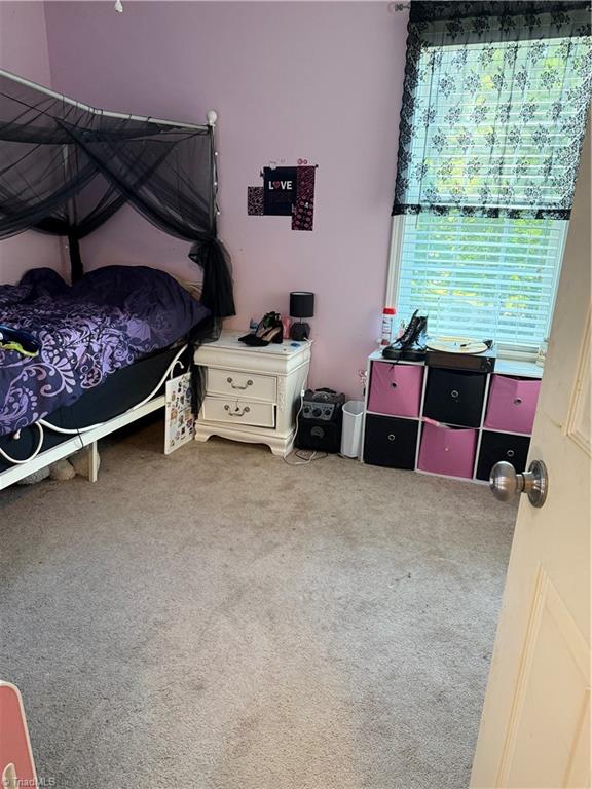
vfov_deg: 71.6
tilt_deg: -17.7
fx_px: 547
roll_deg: -2.7
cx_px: 296
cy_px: 394
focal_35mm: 24
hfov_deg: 56.8
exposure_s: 1/60
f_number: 1.78
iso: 320
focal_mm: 6.76
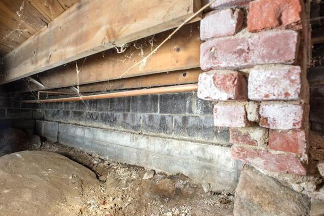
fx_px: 189
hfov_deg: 81.2
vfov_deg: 59.4
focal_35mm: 21
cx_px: 164
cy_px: 106
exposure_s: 1/6
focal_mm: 20
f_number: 9
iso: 800
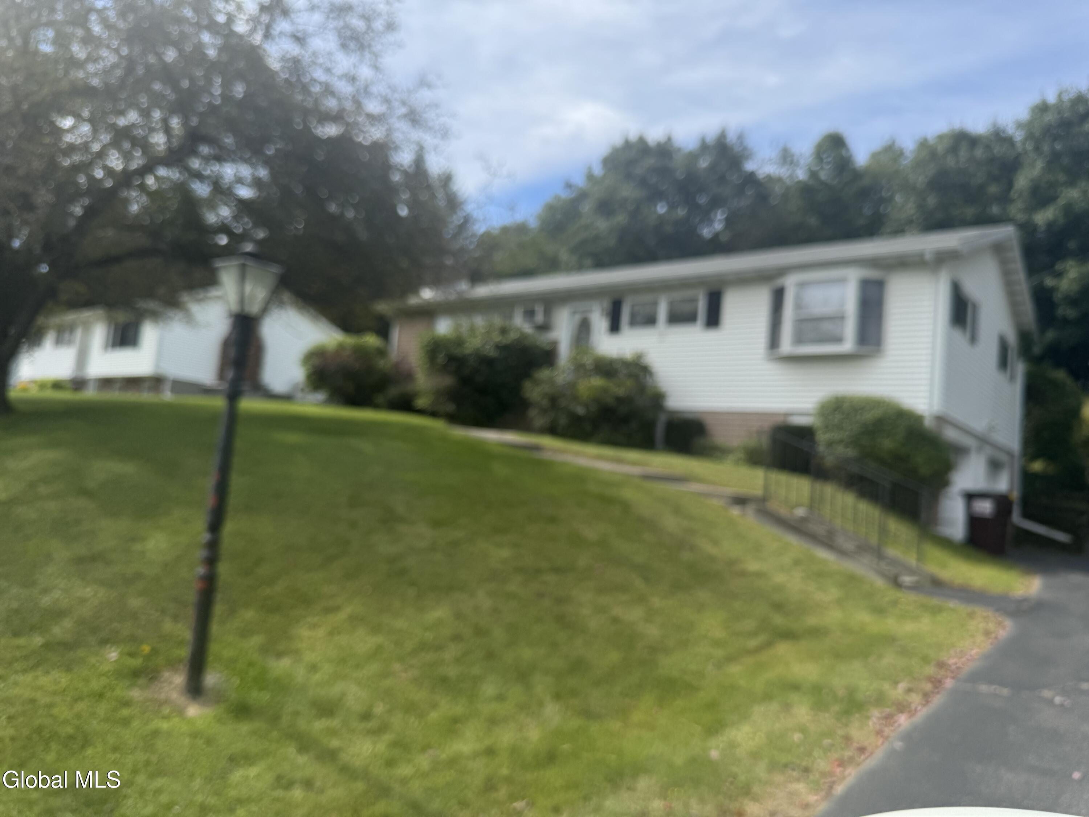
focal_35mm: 24
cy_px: 408
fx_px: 755
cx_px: 544
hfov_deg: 71.6
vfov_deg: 56.8
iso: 80
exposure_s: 1/5814
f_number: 1.78
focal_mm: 6.76
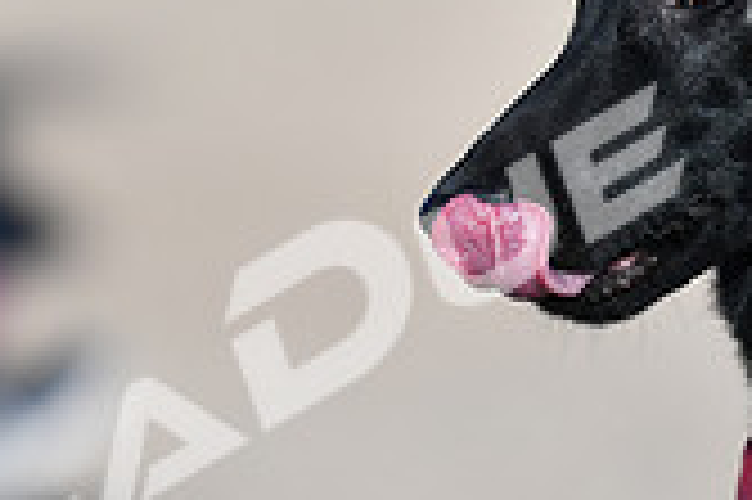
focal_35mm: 1043
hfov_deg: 2.0
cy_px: 196
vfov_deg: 1.3
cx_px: 500
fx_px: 21765
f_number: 2.8
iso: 160
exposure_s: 1/4000
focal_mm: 200
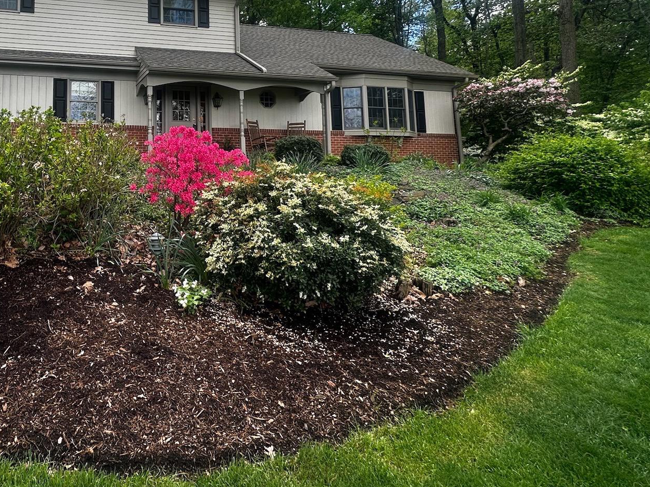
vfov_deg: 56.5
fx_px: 432
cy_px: 133
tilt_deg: +5.5
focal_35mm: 23
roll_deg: +0.8
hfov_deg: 68.0
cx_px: 144
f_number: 2.2
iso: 40
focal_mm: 2.22
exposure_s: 1/200
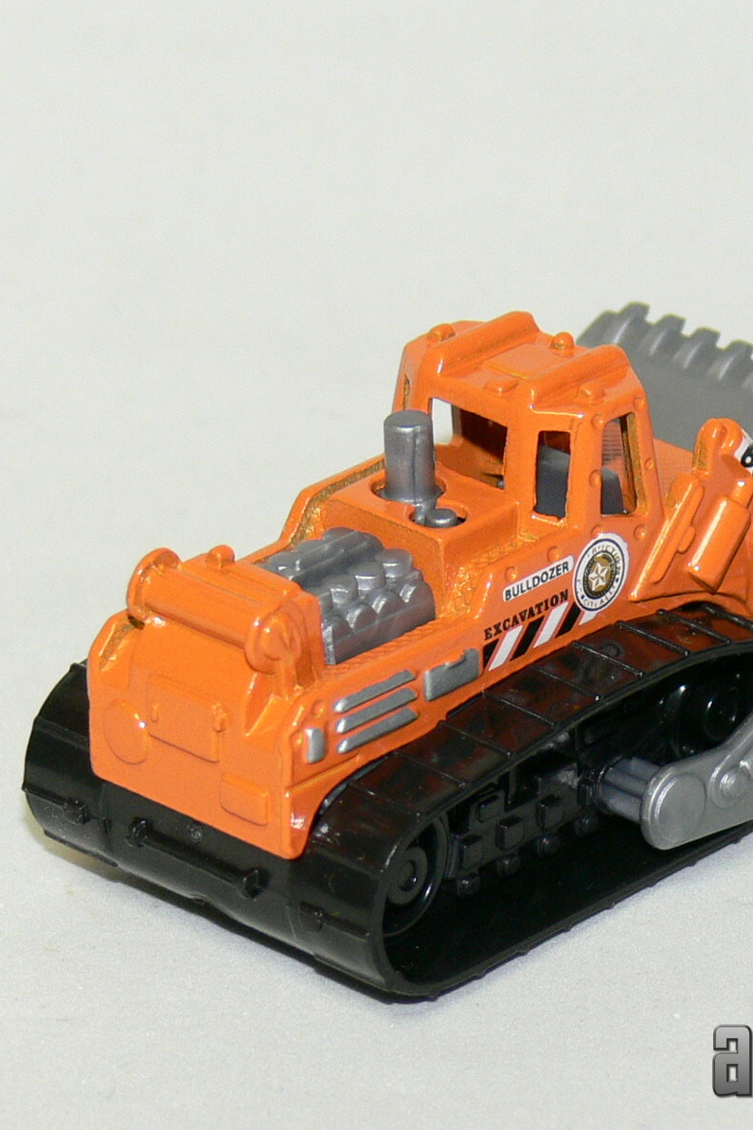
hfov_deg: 6.1
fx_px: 7092
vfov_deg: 9.1
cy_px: 565
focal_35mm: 226
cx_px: 494
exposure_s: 1/30
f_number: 3.2
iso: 100
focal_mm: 21.7
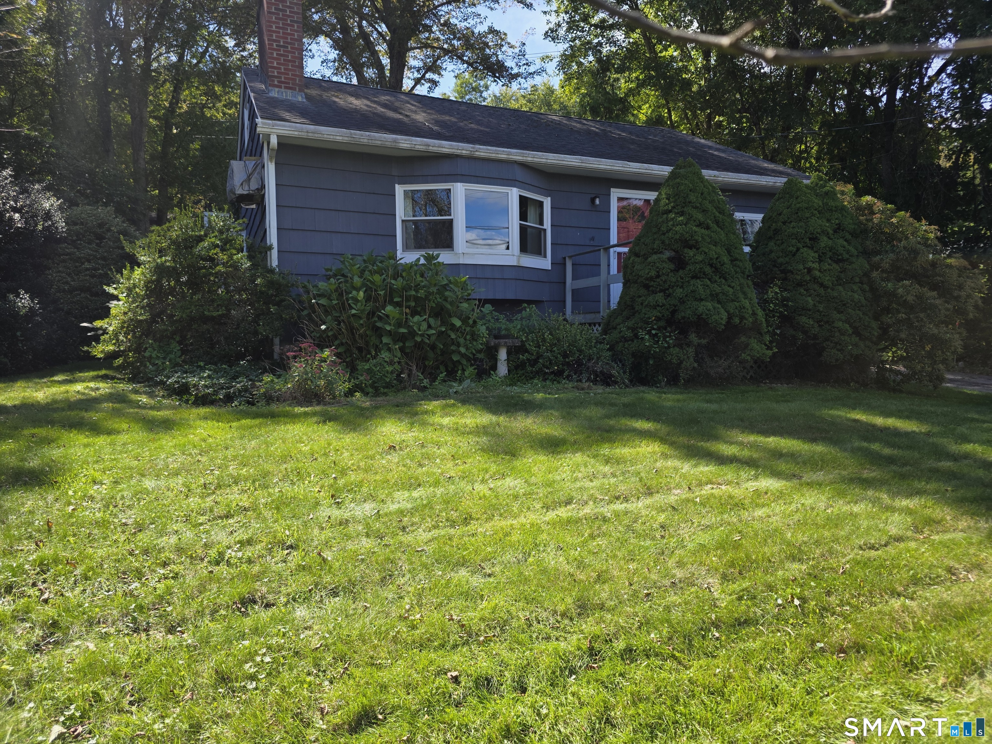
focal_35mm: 23
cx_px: 496
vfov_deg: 58.9
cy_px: 372
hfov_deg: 73.9
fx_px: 659
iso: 80
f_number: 1.7
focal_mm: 6.3
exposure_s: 1/1597
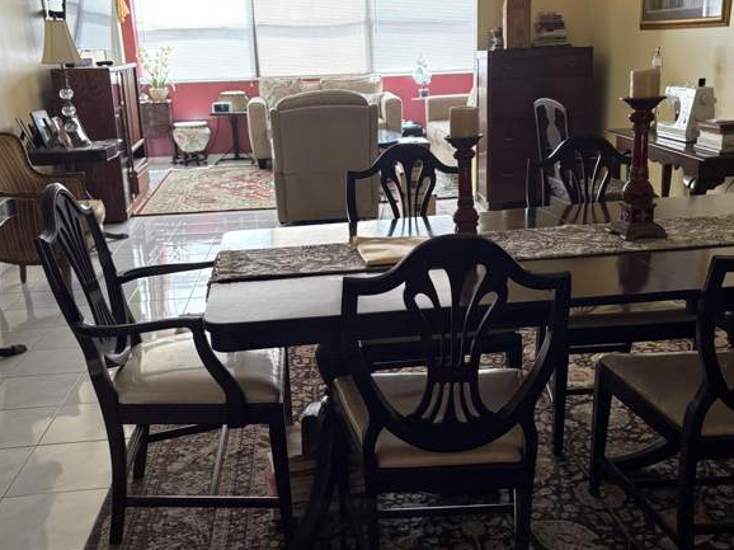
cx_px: 381
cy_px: 286
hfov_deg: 51.4
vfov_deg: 39.6
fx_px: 763
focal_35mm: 36
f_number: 1.6
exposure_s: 1/60
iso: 250
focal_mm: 5.96
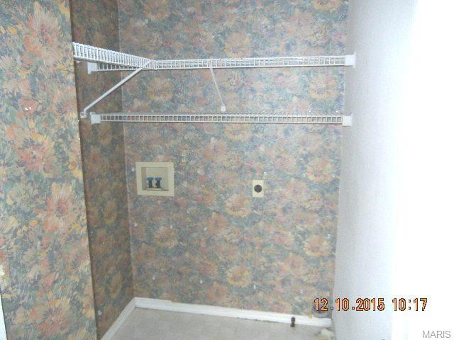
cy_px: 170
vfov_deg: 46.8
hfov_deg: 60.0
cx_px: 227
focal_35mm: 30
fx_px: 393
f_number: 3.5
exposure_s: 1/30
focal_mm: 5.4
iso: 200
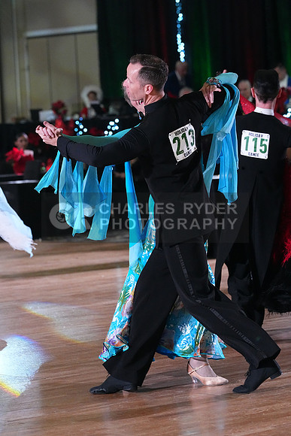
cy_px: 218
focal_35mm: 174
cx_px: 146
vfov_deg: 11.8
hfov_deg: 7.9
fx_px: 2108
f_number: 5.6
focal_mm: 174
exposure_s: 1/400
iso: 10000
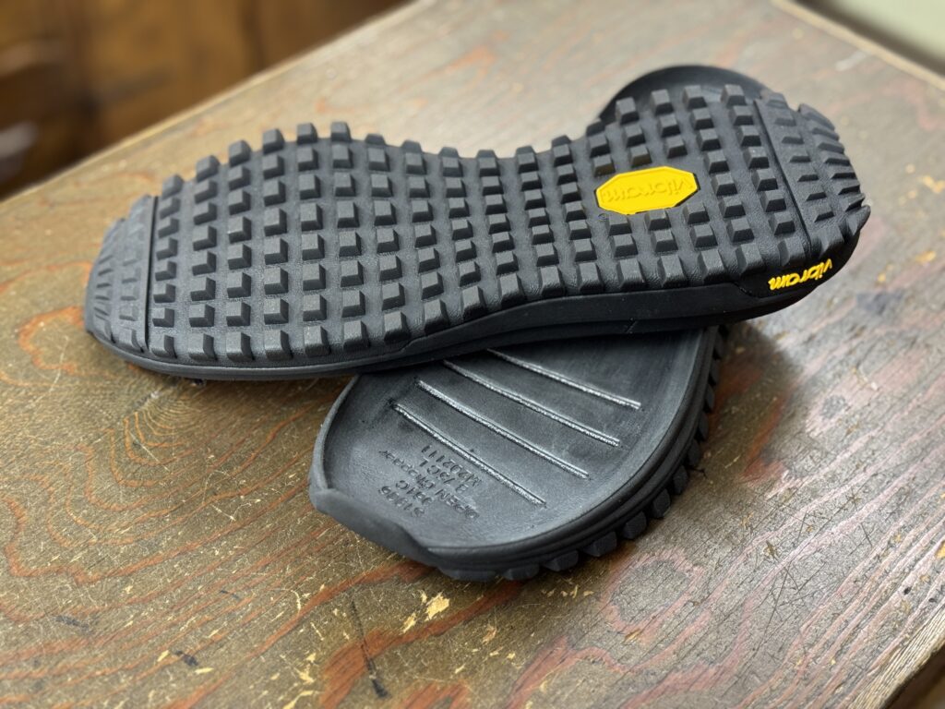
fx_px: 1310
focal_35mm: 48
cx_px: 472
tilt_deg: -46.4
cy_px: 354
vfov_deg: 30.3
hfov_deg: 39.7
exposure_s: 1/60
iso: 250
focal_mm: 6.76
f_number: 1.78
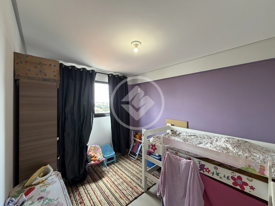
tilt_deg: +0.3
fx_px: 111
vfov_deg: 85.7
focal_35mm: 14
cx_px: 138
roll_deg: +0.0
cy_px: 103
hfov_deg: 102.1
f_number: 2.2
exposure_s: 1/60
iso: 200
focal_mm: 2.22
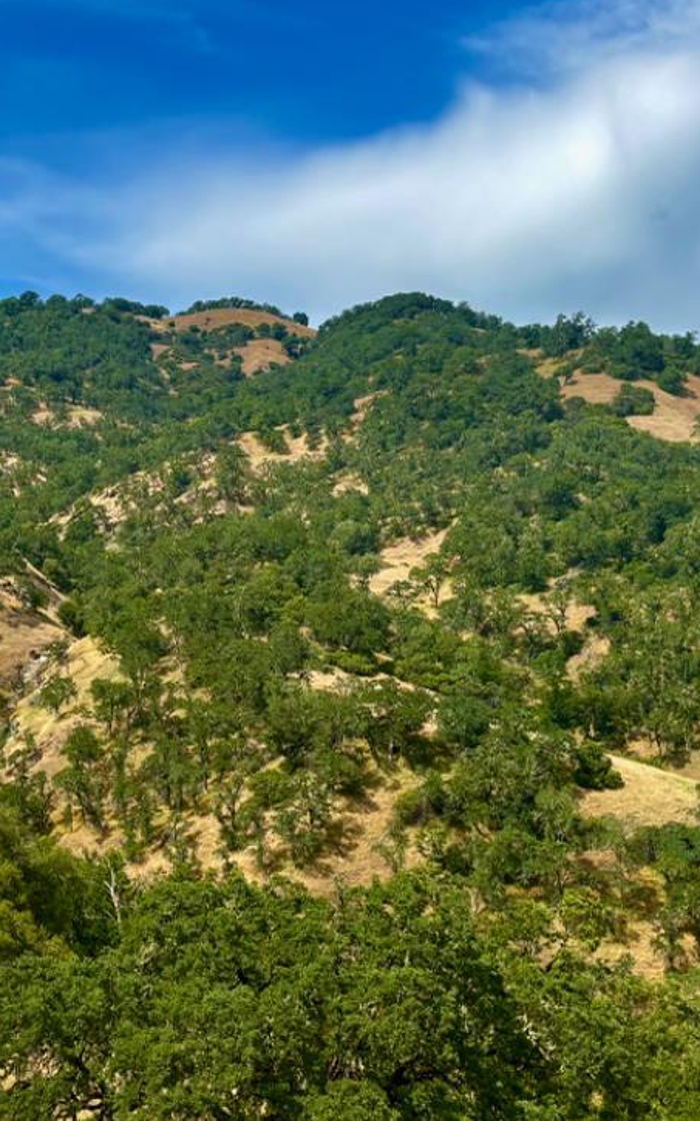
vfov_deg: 35.6
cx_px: 142
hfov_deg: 22.4
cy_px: 650
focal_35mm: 57
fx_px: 1740
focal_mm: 5.96
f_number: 1.6
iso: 50
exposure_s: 1/3311
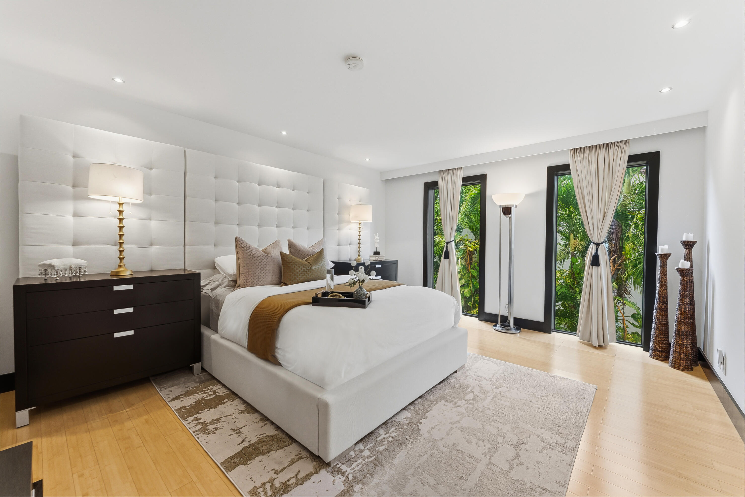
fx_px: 290
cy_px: 248
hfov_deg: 104.2
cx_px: 372
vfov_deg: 81.3
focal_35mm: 14
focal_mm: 14
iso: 640
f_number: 7.1
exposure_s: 1/40
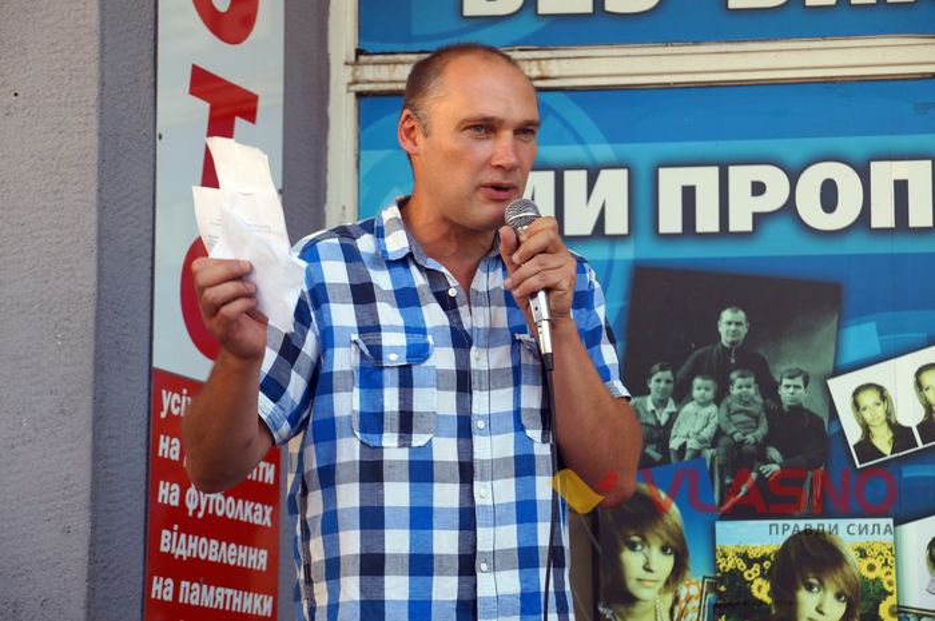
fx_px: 3113
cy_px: 310
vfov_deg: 11.4
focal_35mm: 120
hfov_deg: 17.1
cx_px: 468
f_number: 5.6
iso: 100
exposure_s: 1/160
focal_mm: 80
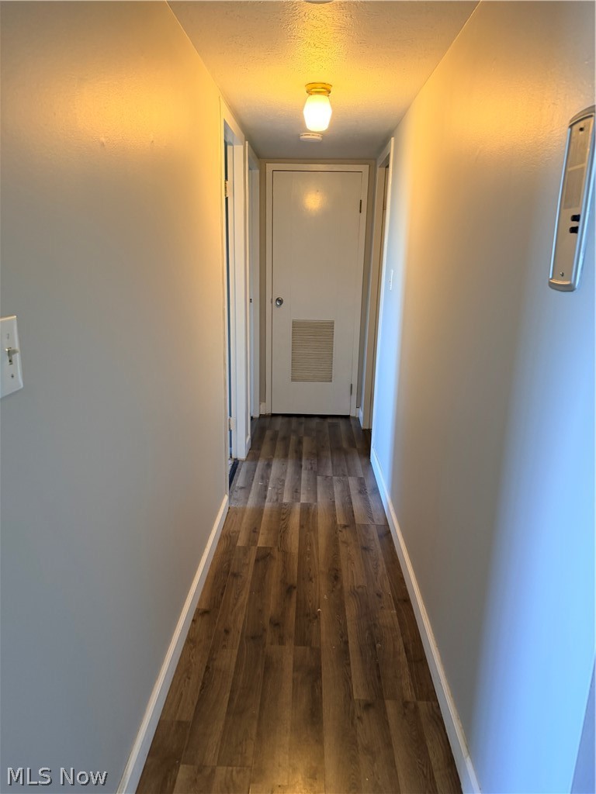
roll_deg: -0.5
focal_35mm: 24
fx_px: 551
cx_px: 298
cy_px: 397
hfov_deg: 56.8
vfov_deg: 71.6
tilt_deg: -17.3
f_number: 1.78
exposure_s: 1/60
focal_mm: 6.76
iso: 200
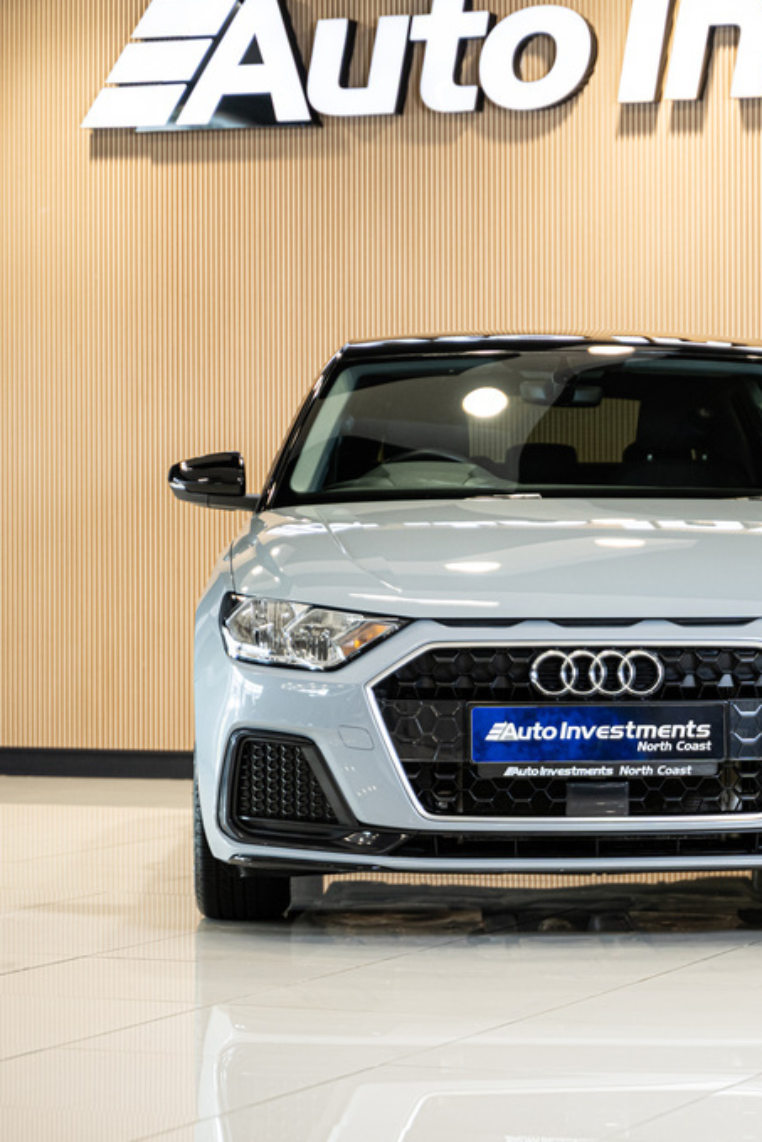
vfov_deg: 18.1
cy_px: 572
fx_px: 3586
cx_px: 608
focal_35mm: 113
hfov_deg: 12.1
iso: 640
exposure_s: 1/160
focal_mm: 75
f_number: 2.8
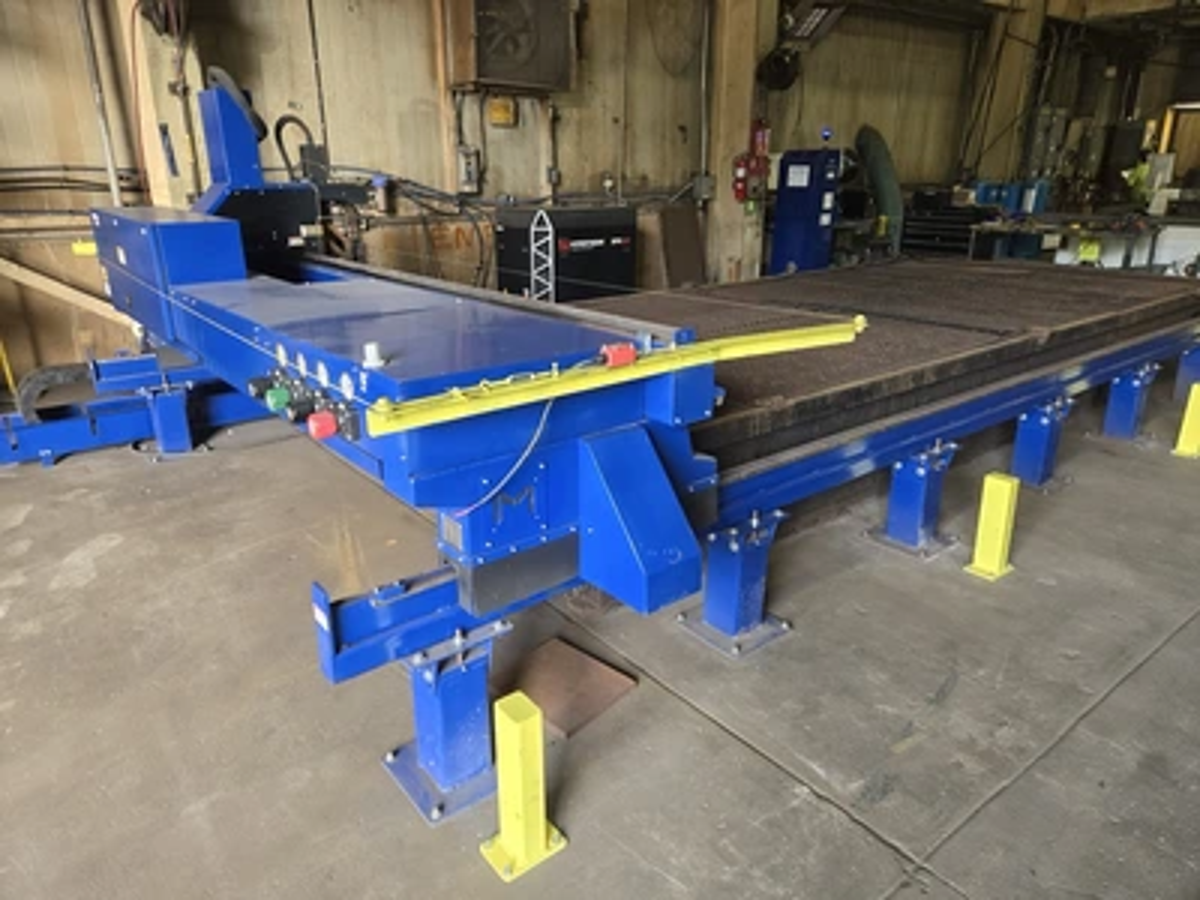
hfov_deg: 73.9
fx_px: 797
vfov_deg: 58.9
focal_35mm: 23
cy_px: 450
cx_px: 600
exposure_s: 1/120
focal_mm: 5.4
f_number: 1.8
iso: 160
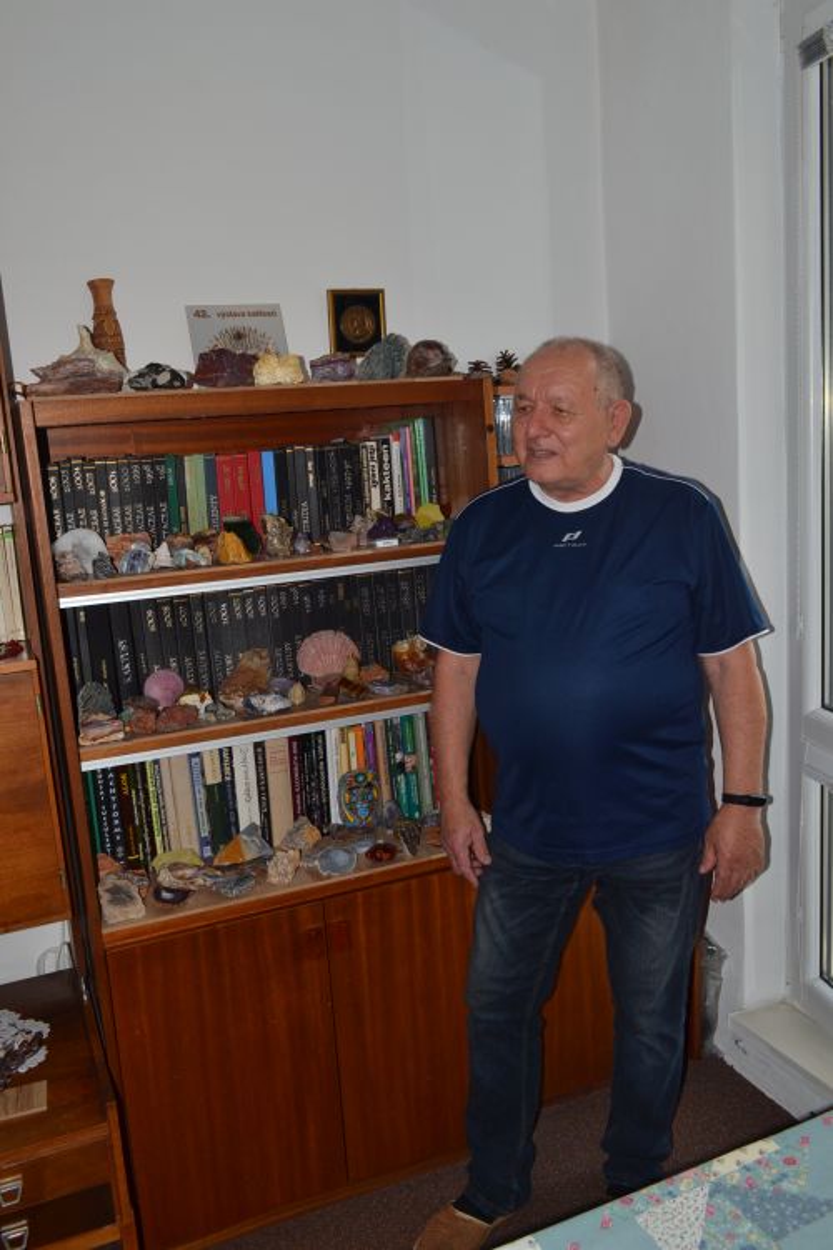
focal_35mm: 30
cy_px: 625
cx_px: 416
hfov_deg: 43.6
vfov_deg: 61.9
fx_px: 1041
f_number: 8
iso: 140
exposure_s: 1/60
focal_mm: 20
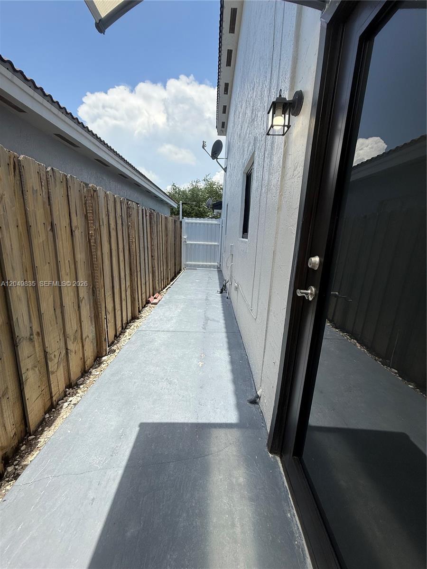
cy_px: 284
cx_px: 214
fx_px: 230
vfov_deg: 102.1
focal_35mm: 14
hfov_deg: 85.7
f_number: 2.2
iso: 50
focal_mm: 2.22
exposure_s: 1/1399
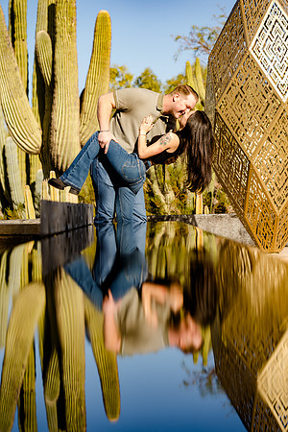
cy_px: 216
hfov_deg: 15.9
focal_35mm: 86
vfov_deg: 23.6
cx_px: 144
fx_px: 1032
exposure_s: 1/320
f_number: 4
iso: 50
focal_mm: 86
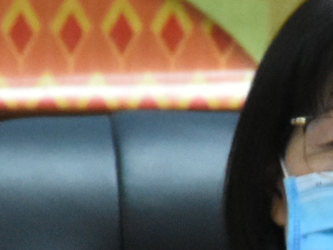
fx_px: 15351
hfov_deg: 1.2
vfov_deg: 0.9
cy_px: 278
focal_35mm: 1596
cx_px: 361
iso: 3200
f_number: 5.6
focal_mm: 140
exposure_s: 1/125
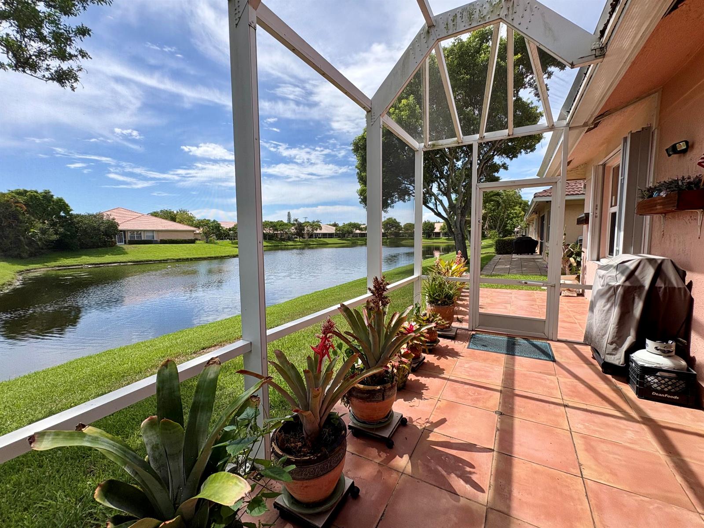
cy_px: 264
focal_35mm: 14
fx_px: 285
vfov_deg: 85.6
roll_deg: +2.5
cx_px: 352
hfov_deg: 102.1
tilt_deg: -5.9
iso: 40
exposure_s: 1/1063
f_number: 2.2
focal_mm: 2.22
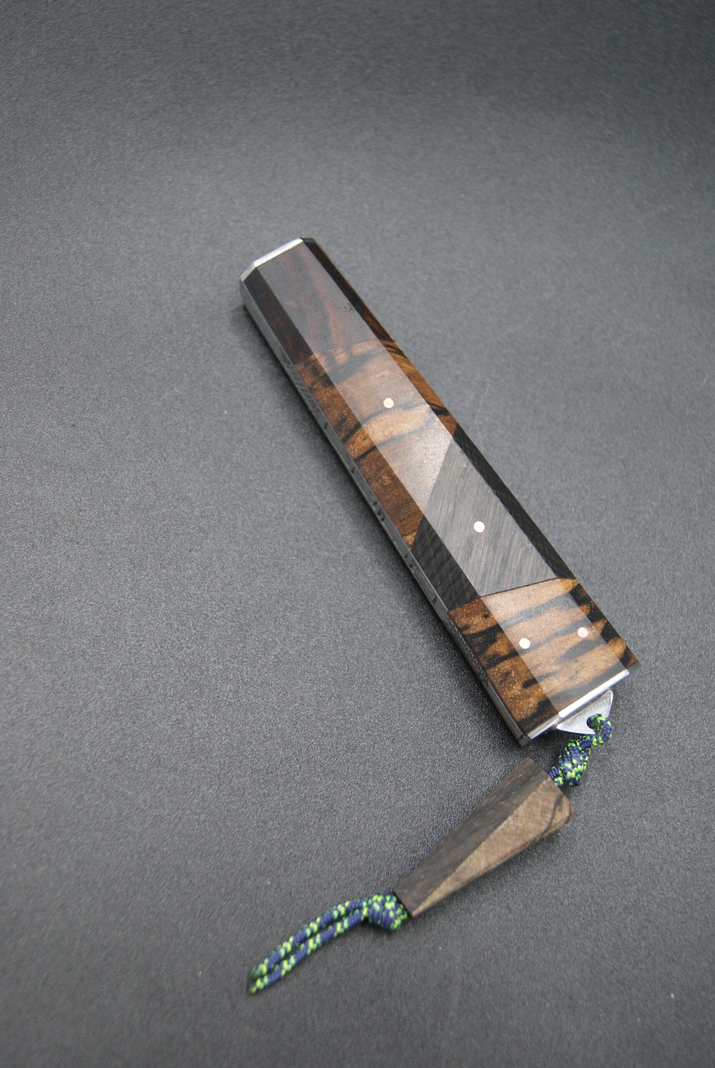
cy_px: 534
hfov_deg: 29.9
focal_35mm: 45
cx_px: 358
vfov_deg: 43.6
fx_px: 1337
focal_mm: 30
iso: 200
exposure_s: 1/60
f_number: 4.5
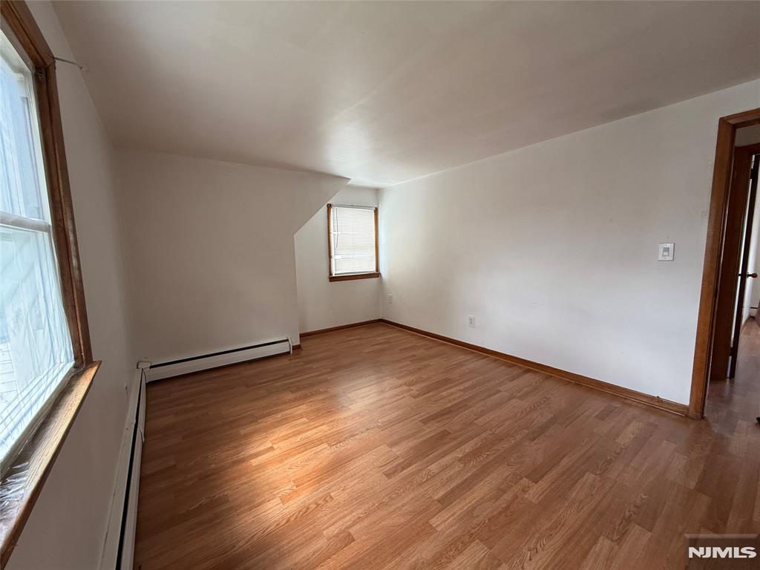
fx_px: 307
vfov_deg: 85.7
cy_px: 285
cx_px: 380
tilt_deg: -6.5
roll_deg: +0.8
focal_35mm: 14
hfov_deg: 102.1
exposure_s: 1/99
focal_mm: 2.22
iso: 125
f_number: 2.2
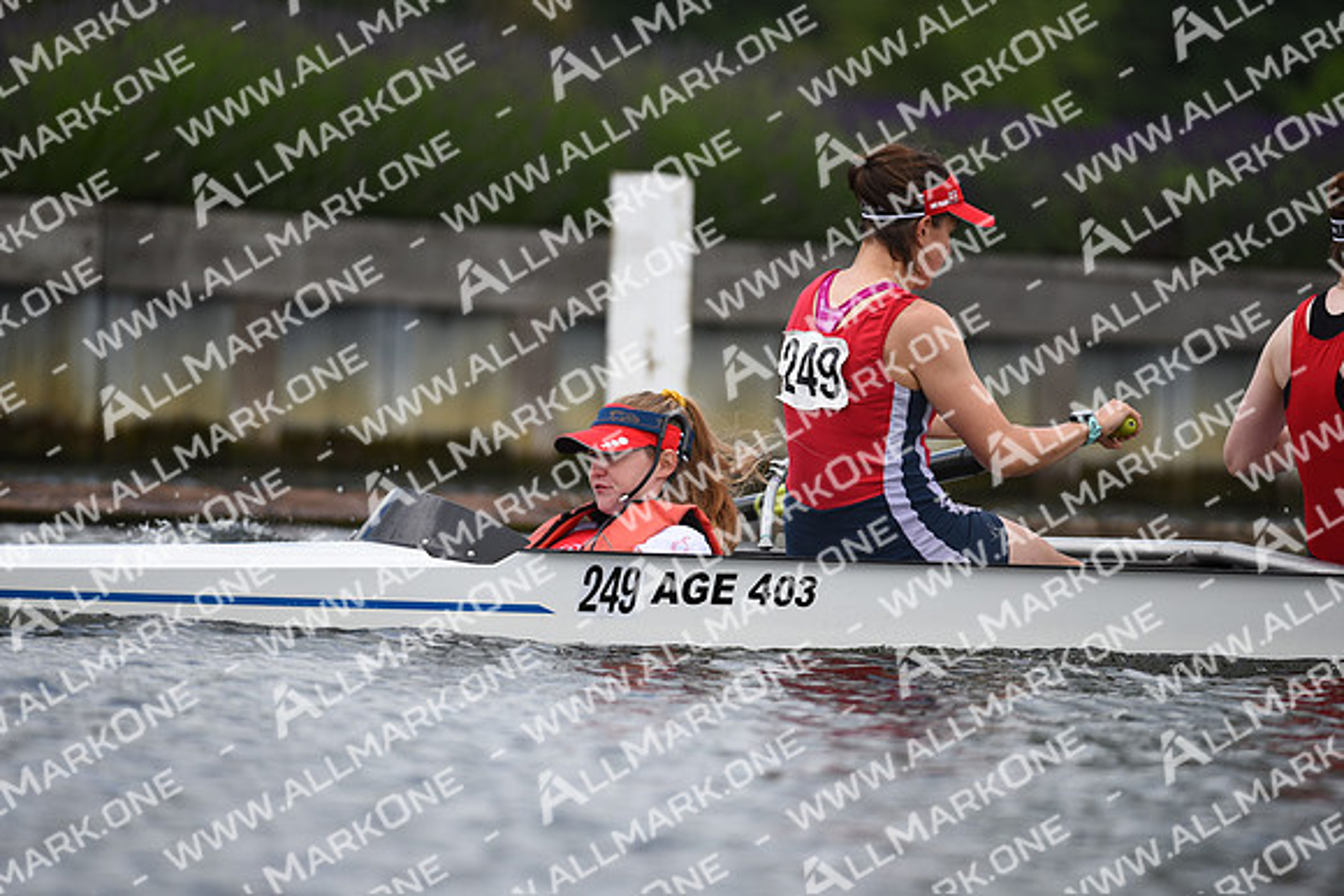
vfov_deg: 4.6
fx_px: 11202
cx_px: 672
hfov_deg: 6.9
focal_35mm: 300
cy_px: 448
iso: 200
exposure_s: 1/1600
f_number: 4
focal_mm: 300
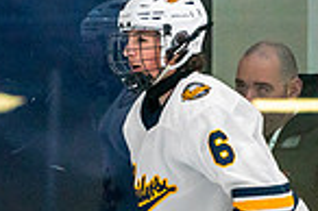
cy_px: 378
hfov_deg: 2.0
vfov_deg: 1.4
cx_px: 23
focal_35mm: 1014
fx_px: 8947
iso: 3200
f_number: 2.8
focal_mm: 200
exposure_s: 1/1250
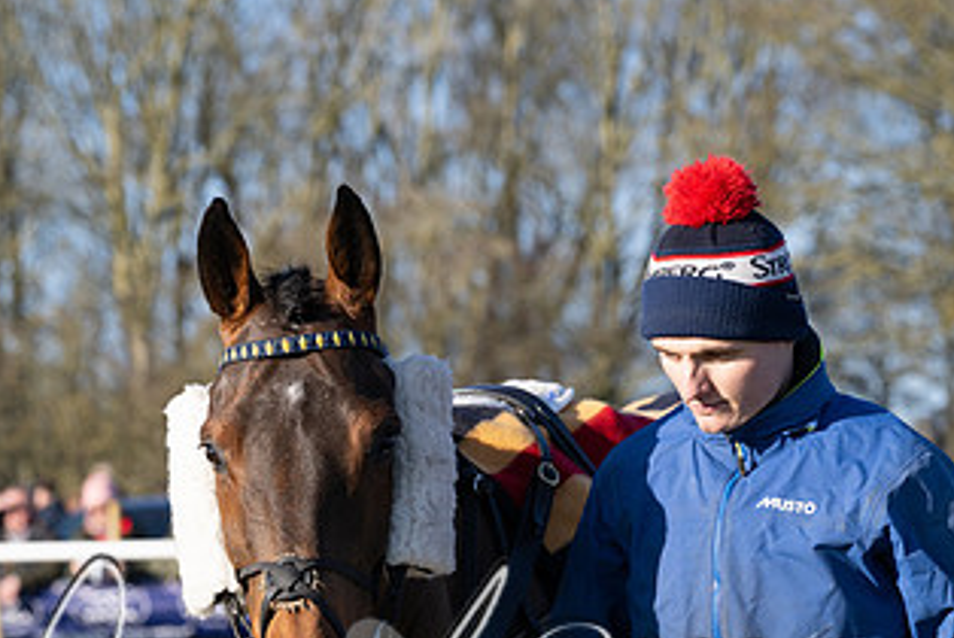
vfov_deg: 6.8
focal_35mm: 203
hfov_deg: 10.1
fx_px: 5384
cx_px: 507
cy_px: 576
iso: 400
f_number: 5
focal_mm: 110
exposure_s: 1/1250
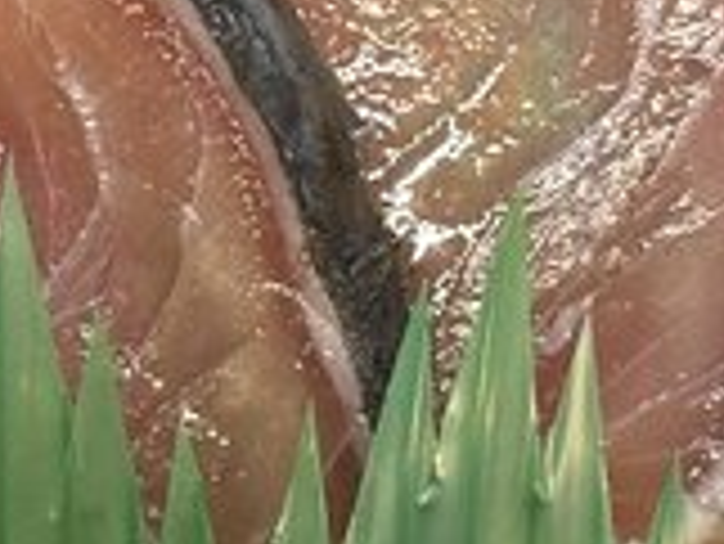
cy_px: 117
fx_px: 6384
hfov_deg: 6.5
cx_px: 13
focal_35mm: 305
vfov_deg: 4.9
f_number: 1.78
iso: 160
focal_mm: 6.86
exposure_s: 1/60
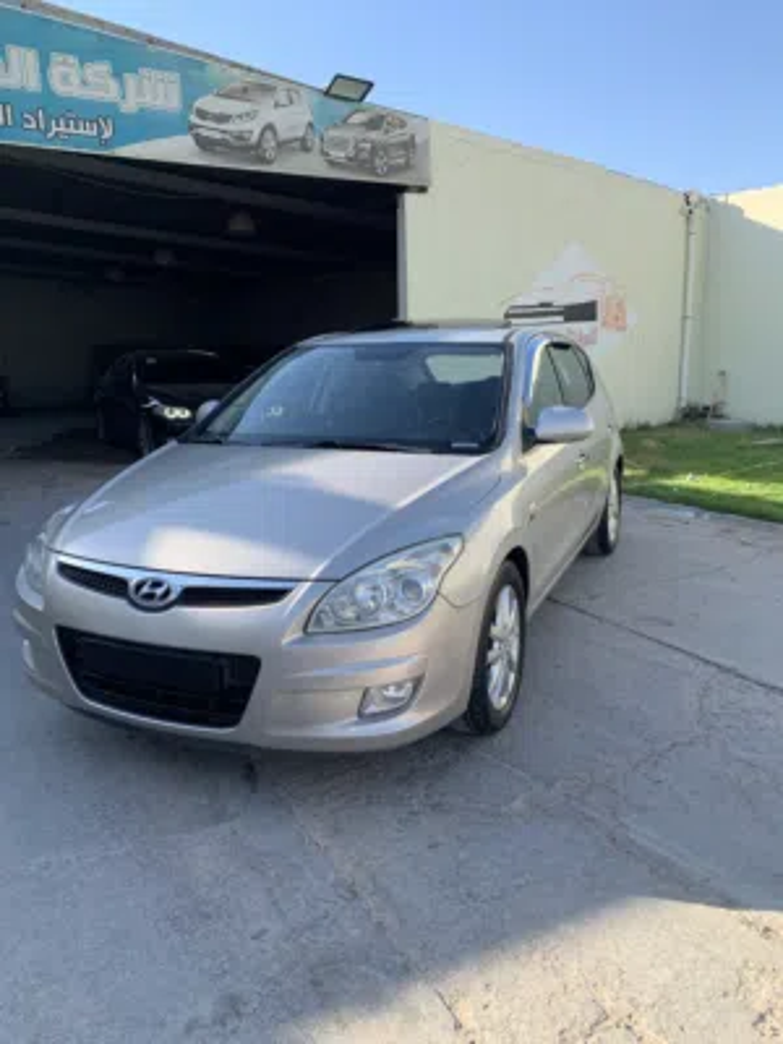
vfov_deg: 67.3
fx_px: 784
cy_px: 522
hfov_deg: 53.1
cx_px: 392
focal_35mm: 26
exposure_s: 1/894
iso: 25
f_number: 1.8
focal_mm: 4.25
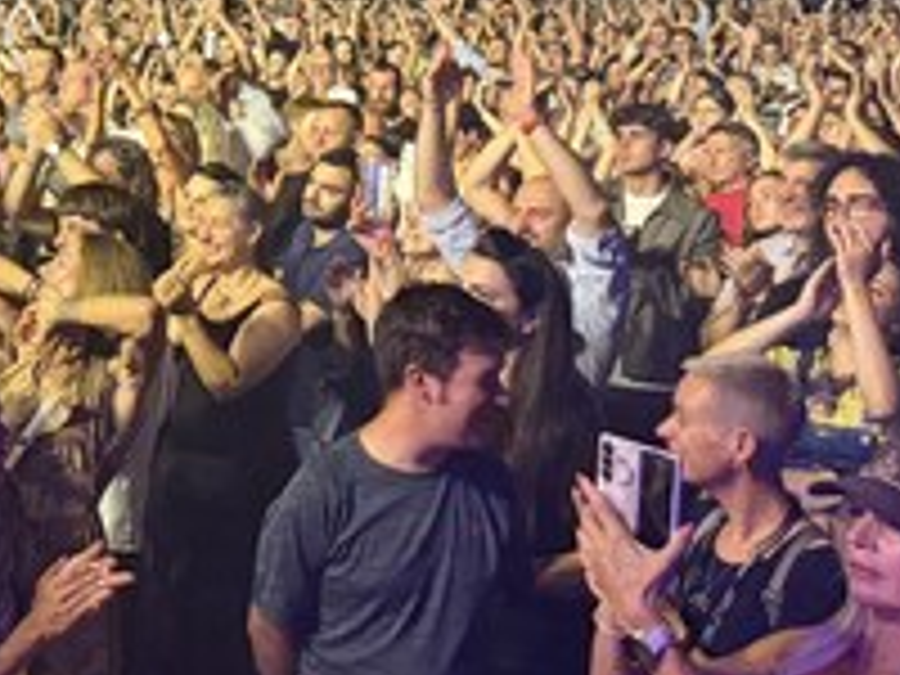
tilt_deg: +1.4
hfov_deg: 25.5
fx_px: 1846
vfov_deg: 19.9
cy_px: -50
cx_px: -76
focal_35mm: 71
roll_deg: -0.8
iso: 800
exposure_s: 1/46
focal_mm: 6.76
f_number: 1.78
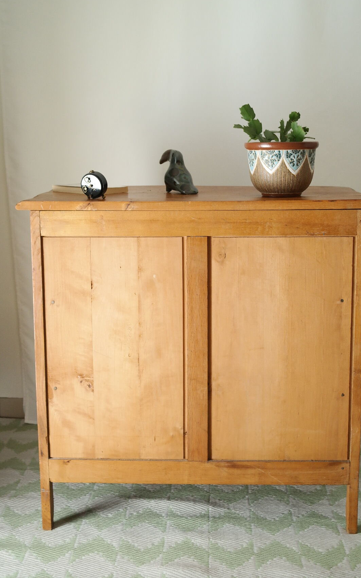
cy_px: 285
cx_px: 196
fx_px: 866
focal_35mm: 55
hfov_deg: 23.6
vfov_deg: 36.9
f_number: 5.6
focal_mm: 35
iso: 800
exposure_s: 1/30
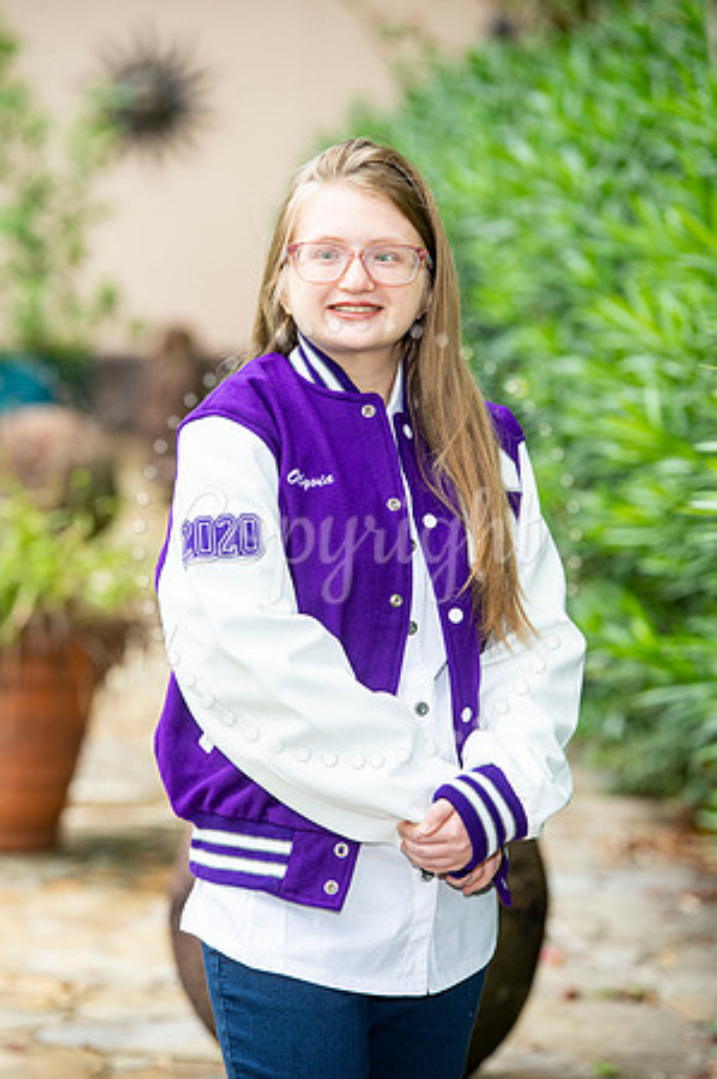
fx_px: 4791
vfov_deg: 12.9
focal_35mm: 160
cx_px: 358
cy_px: 540
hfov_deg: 8.6
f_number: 6.3
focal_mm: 160
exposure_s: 1/125
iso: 320
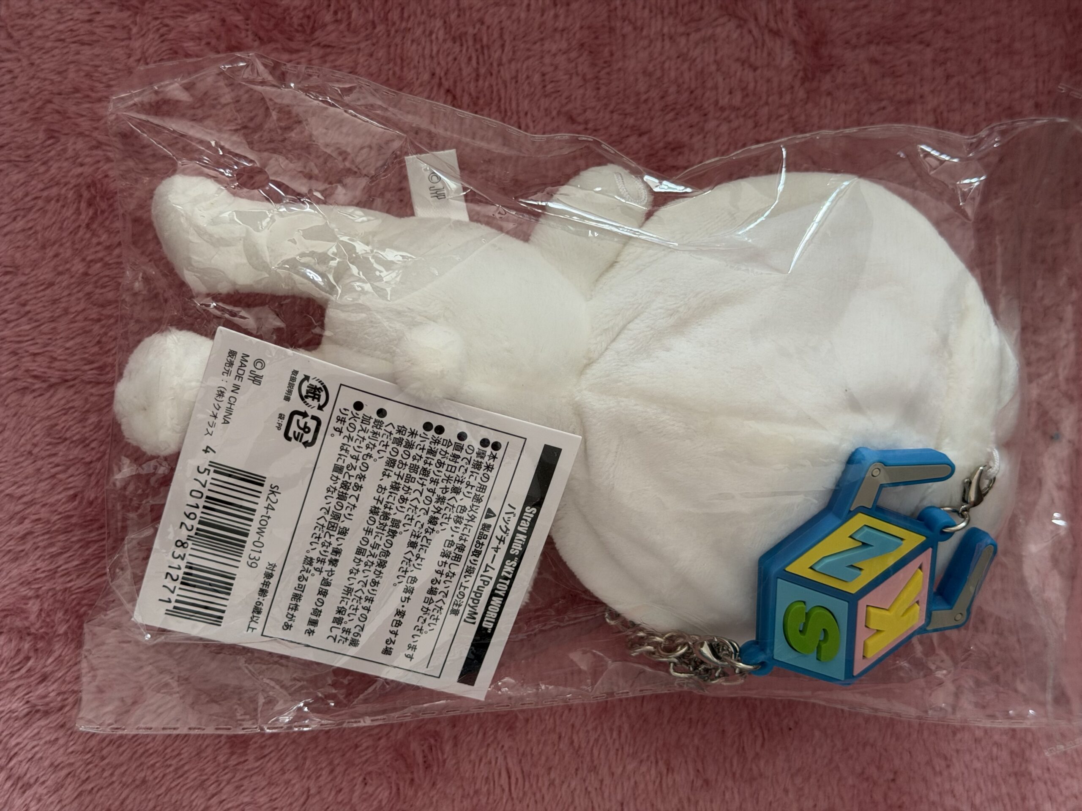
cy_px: 406
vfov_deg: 30.3
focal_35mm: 48
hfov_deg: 39.7
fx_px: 1500
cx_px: 541
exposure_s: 1/60
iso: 125
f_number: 1.78
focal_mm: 6.76
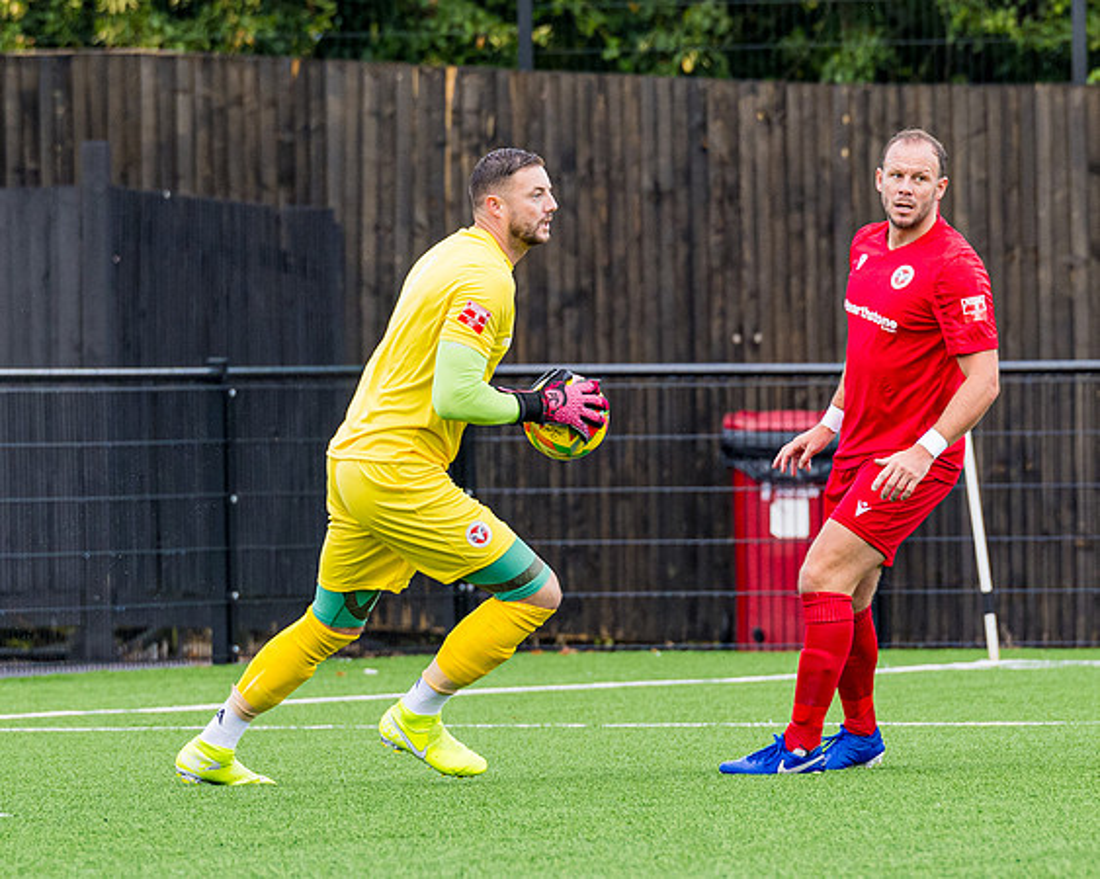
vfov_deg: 2.7
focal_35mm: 577
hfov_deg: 3.4
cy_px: 262
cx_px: 368
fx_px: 18787
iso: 400
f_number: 4
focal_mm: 200
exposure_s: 1/800
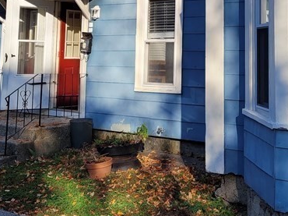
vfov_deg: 19.8
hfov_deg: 27.0
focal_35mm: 72
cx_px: 167
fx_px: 599
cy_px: -3
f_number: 1.8
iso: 40
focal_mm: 5.4
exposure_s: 1/1492
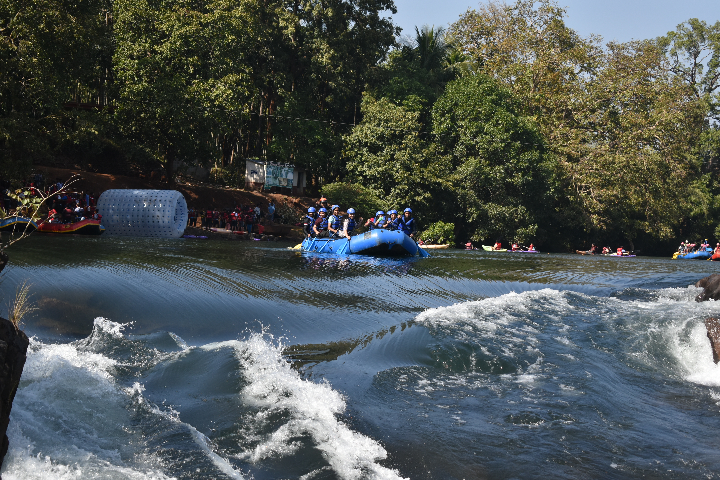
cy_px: 240
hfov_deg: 24.6
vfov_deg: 16.6
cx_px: 360
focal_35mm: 82
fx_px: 1650
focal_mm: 55
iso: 400
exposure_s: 1/1600
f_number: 5.6
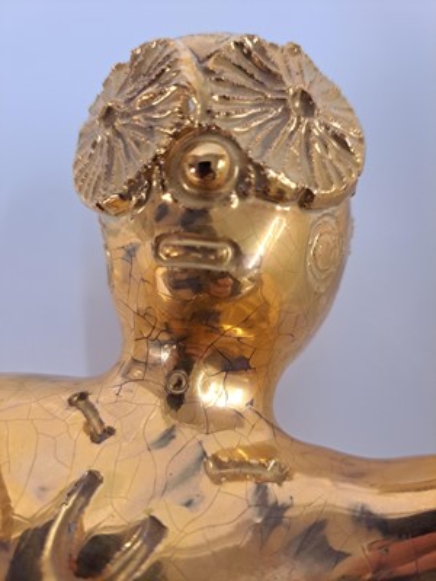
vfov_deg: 71.6
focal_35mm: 24
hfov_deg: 56.8
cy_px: 290
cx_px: 218
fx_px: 403
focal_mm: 5.23
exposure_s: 1/50
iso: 160
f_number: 1.8
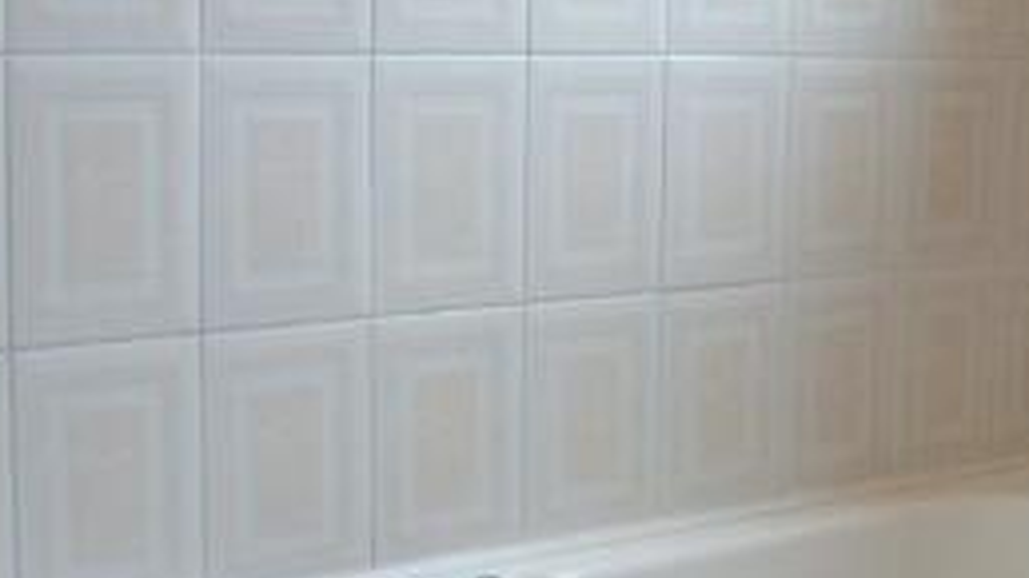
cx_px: 975
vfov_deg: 14.0
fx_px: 2346
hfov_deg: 23.9
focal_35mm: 86
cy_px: 389
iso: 80
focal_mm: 6.3
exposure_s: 1/30
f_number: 3.1
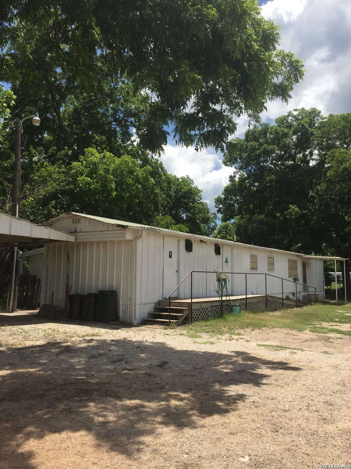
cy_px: 234
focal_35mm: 29
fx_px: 392
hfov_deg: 48.2
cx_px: 176
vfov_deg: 61.7
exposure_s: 1/2198
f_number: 2.2
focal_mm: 4.15
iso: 32
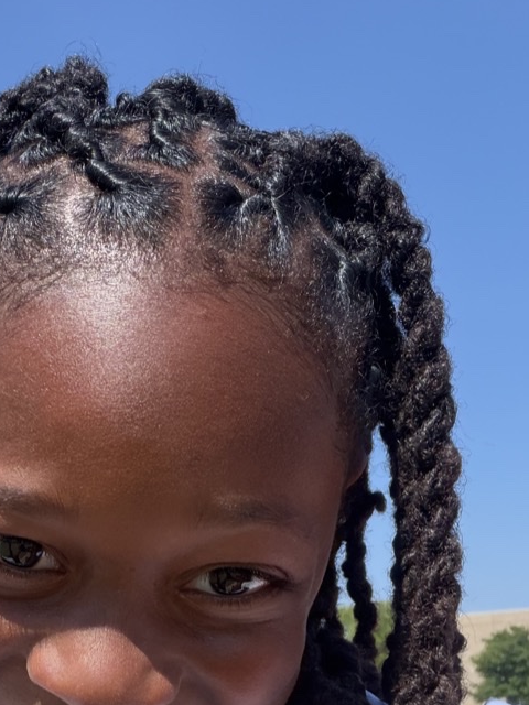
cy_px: 572
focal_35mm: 50
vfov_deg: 36.8
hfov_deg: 28.5
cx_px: 109
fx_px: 1019
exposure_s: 1/542
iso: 40
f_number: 1.9
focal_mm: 2.71
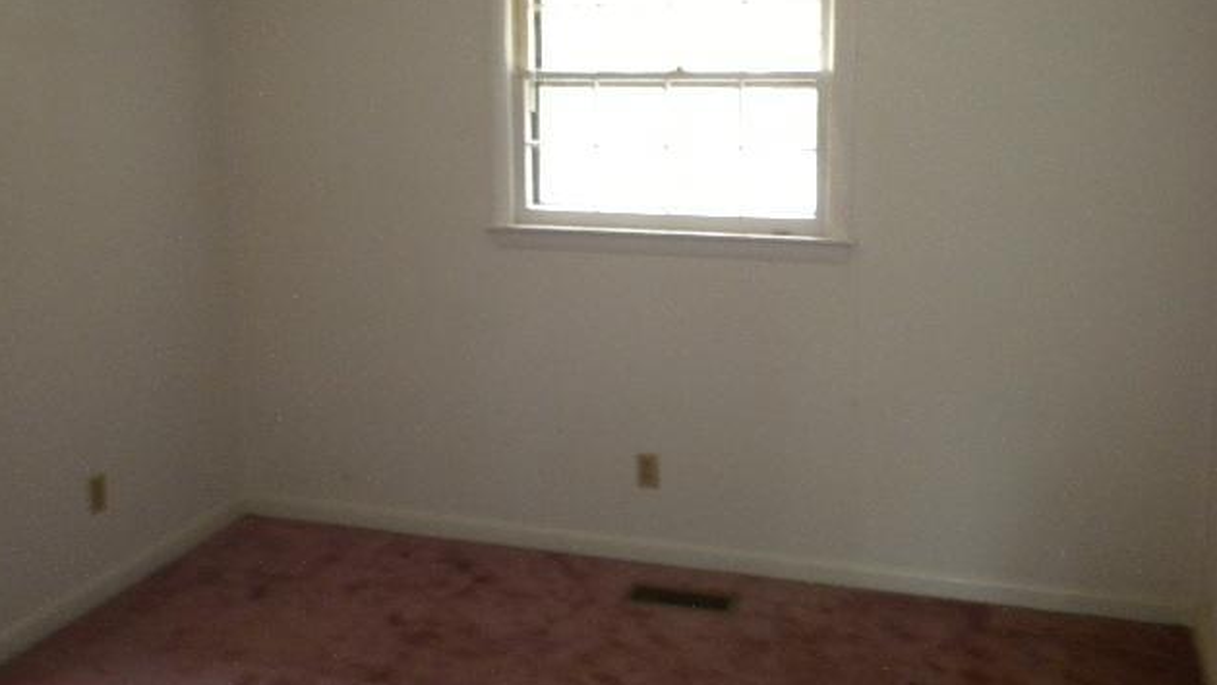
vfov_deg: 28.9
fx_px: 1323
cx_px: 600
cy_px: 267
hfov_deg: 49.4
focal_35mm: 41
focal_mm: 6.6
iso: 400
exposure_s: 1/30
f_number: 3.5
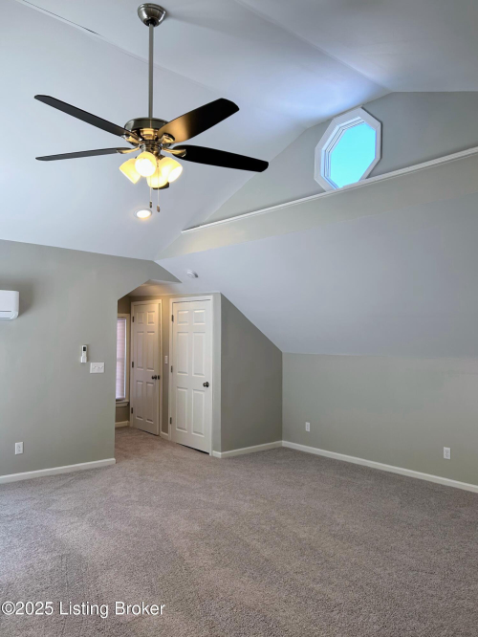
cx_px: 239
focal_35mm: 26
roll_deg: -1.7
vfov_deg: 67.3
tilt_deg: +2.6
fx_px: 478
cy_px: 318
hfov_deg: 53.1
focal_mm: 5.7
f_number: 1.5
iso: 40
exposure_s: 1/261
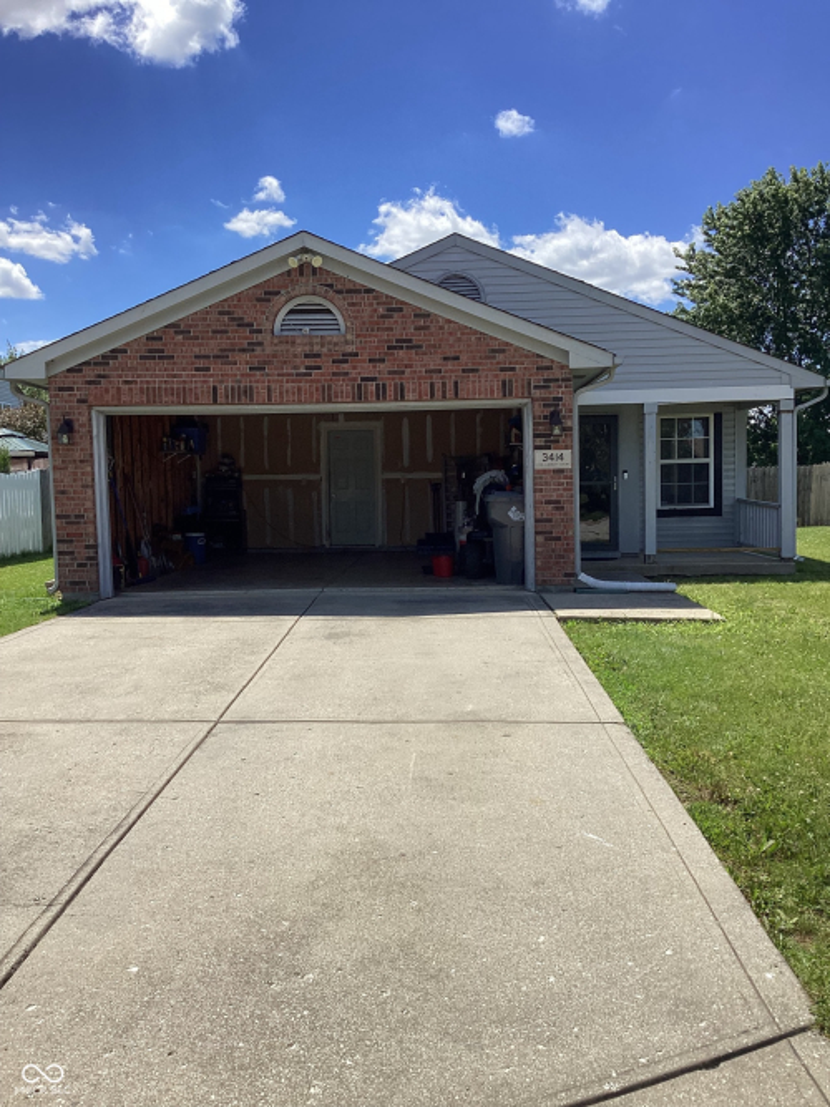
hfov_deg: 45.4
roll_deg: +1.0
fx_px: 991
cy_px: 554
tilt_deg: -3.1
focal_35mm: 31
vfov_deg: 58.4
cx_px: 415
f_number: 2.4
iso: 25
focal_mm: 3.3
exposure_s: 1/1431
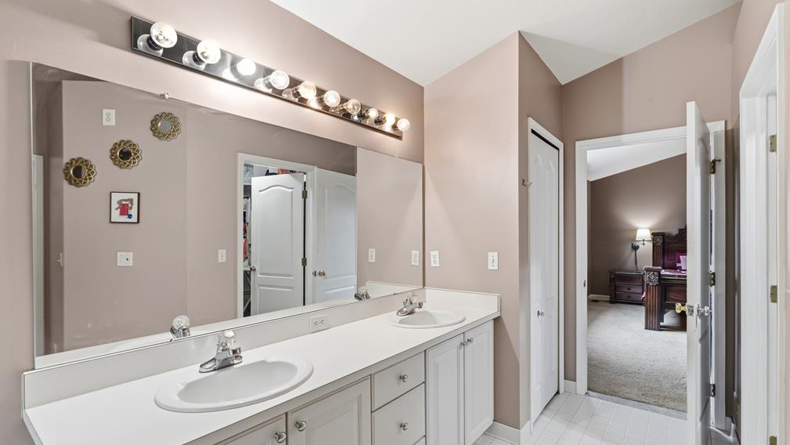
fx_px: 356
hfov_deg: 95.9
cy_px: 252
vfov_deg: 63.7
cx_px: 395
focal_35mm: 17
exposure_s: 1/30
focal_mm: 16
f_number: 3.5
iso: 250
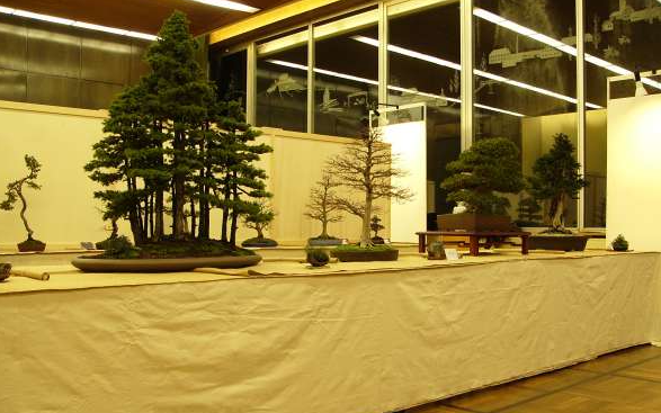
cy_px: 224
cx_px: 333
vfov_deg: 32.8
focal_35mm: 39
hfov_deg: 50.4
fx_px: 703
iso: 100
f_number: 2.8
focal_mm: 6
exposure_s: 1/6
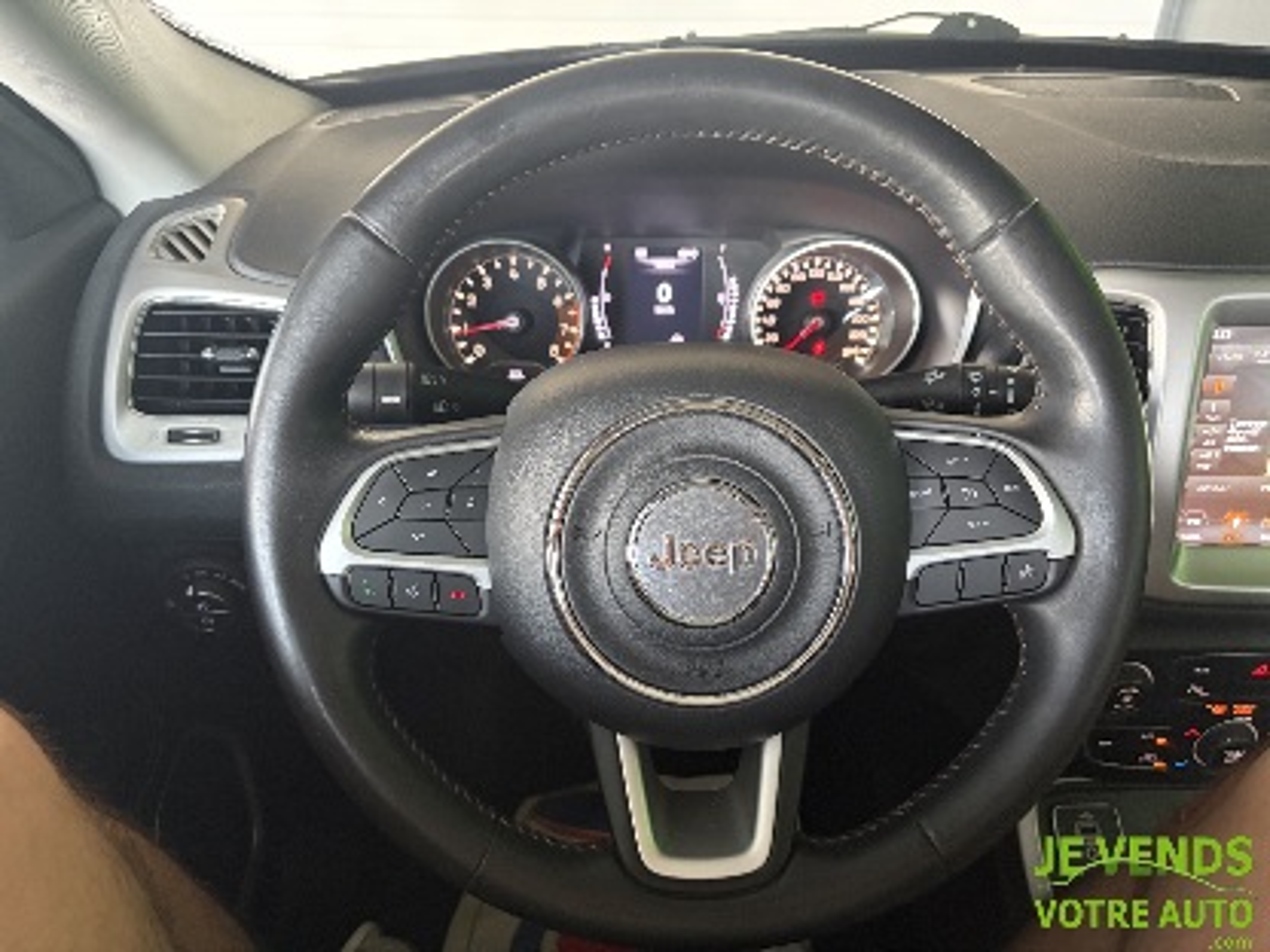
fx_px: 954
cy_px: 476
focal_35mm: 26
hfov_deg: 67.3
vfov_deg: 53.1
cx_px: 635
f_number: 1.6
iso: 500
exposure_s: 1/44
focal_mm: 5.96
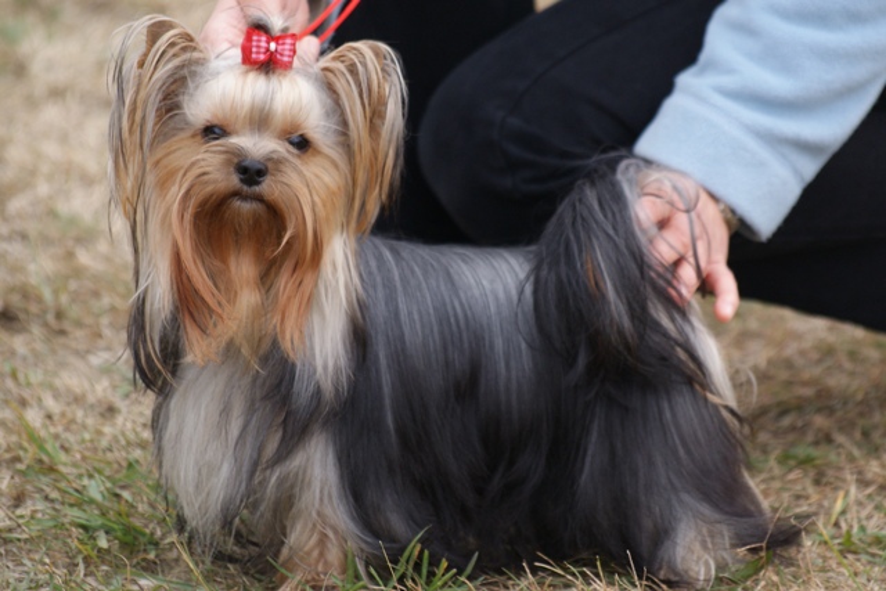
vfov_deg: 4.6
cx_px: 443
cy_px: 296
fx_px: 7385
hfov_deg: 6.9
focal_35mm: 300
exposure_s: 1/320
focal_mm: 200
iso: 250
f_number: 5
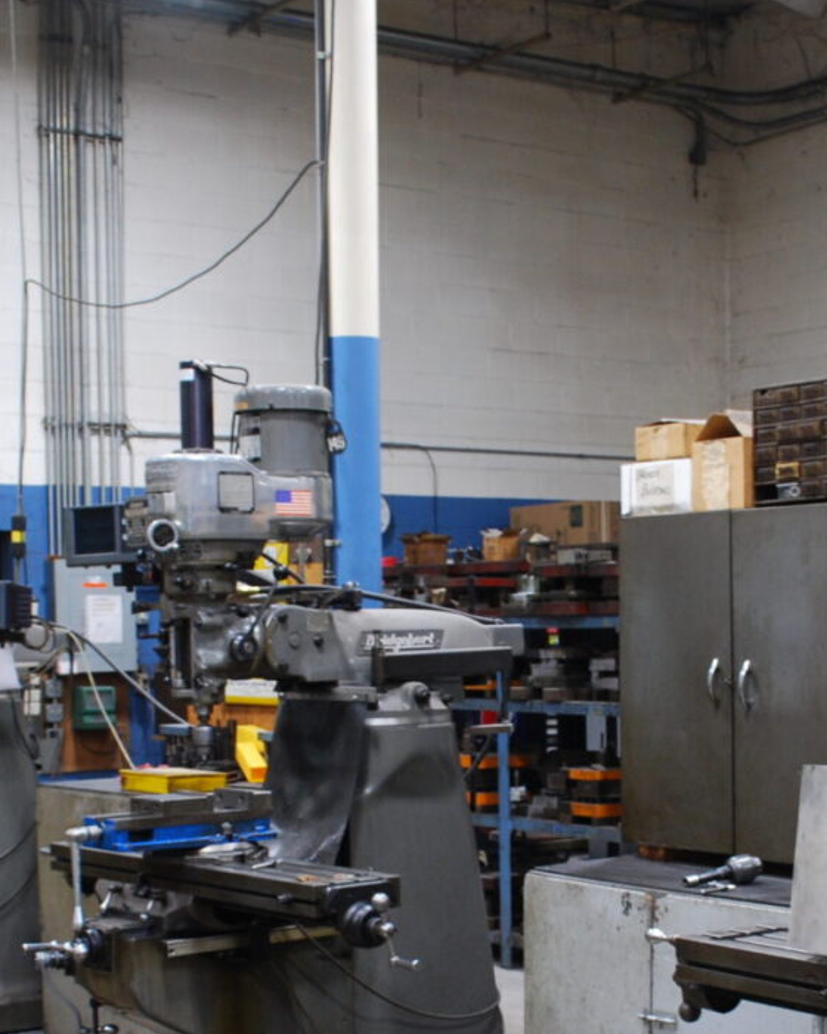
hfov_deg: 23.4
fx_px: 1989
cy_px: 730
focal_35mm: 65
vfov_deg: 28.8
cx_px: 518
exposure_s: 1/20
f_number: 6.3
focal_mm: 20
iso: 400
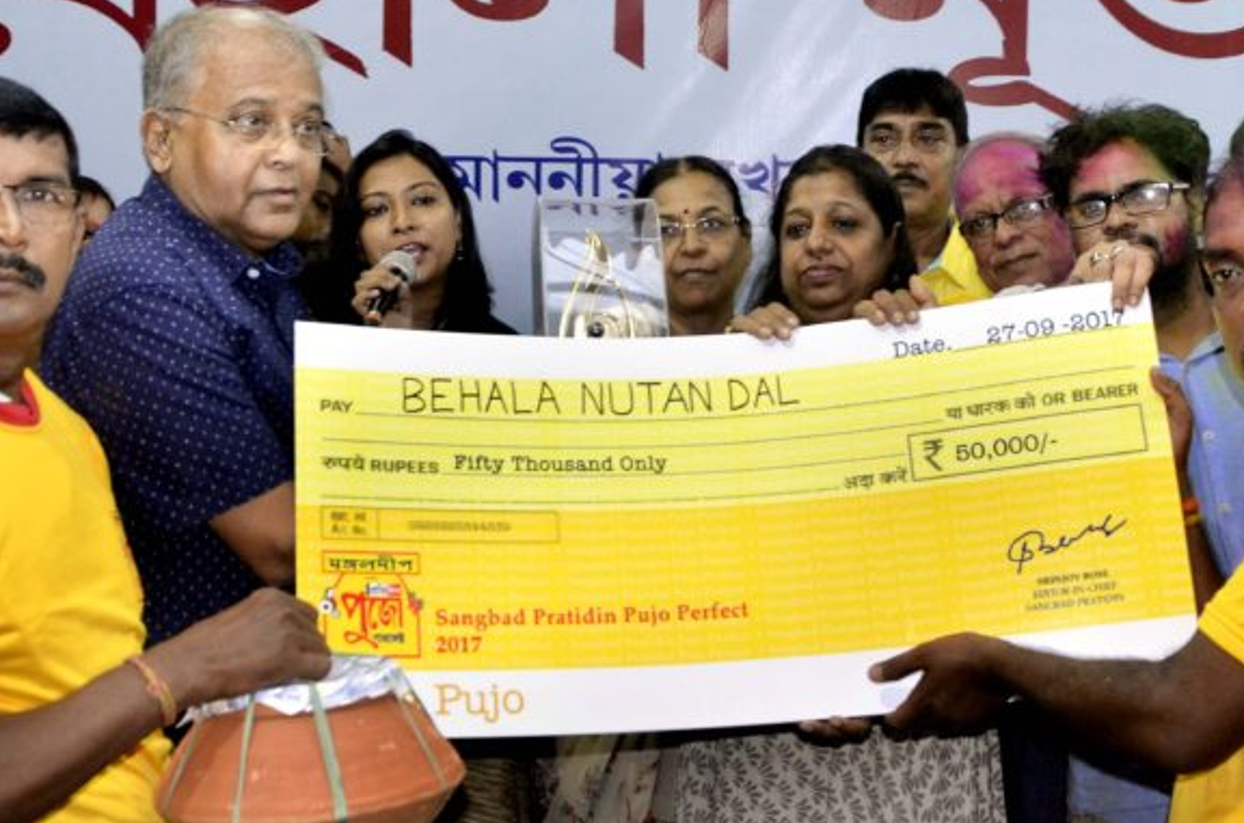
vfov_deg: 27.9
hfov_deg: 41.2
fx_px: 1655
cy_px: 354
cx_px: 689
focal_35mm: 48
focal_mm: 18
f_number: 6.3
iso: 1000
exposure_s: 1/80
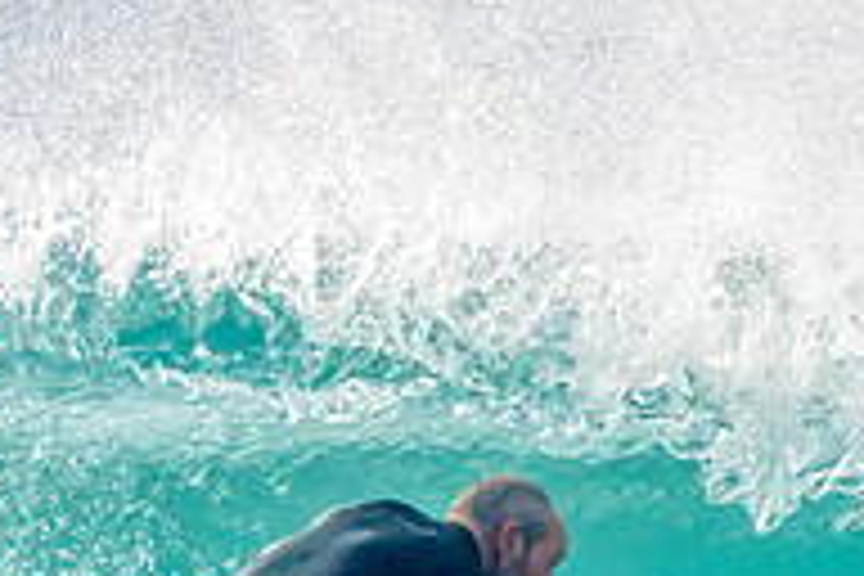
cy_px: 682
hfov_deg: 0.7
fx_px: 72522
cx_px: 662
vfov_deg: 0.5
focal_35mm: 3022
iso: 1250
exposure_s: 1/2000
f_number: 11
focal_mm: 1000
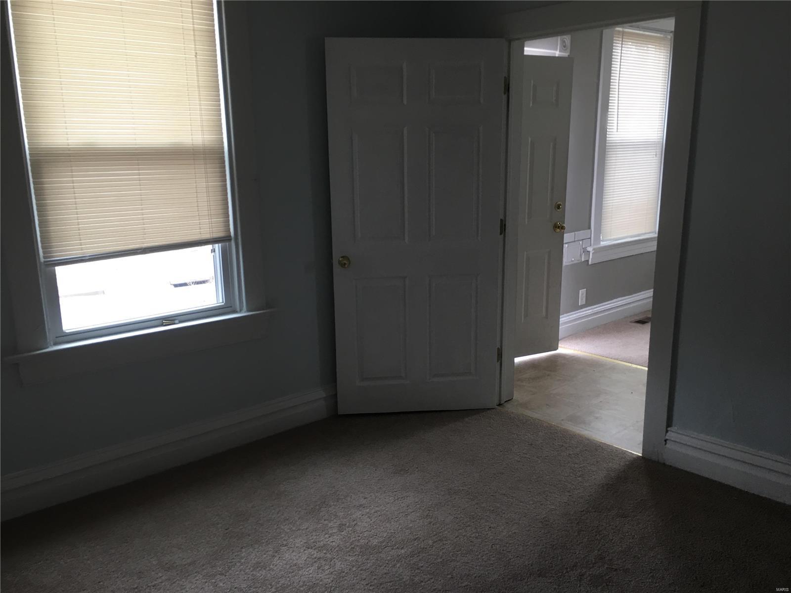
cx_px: 396
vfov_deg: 48.2
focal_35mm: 29
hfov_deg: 61.7
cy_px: 296
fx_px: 663
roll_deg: -1.3
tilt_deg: -7.4
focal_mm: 4.15
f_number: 2.2
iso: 25
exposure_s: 1/30
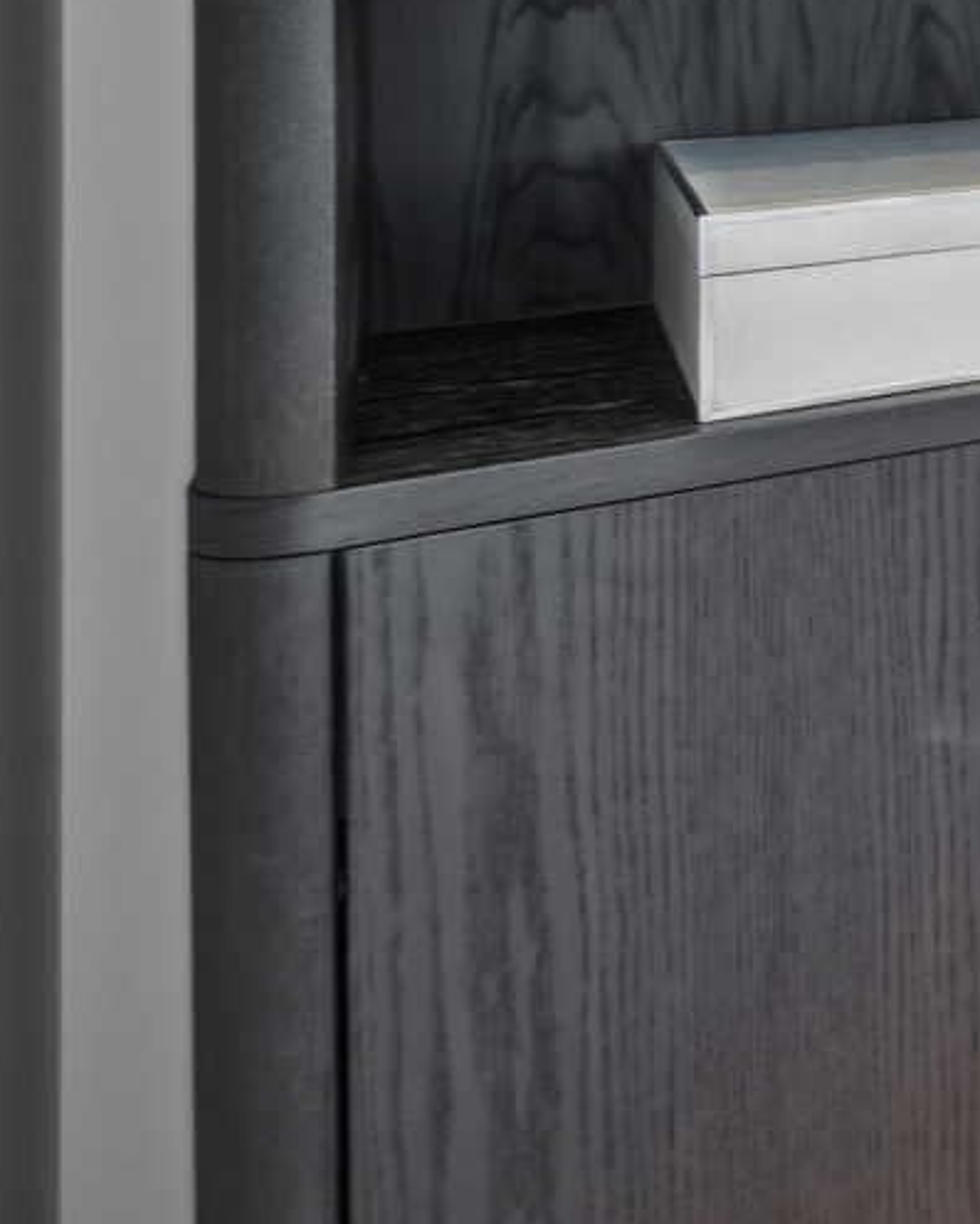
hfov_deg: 19.1
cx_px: 1943
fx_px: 1776
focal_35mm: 49
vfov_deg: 33.4
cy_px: -104
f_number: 9
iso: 320
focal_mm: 16
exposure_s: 1/6
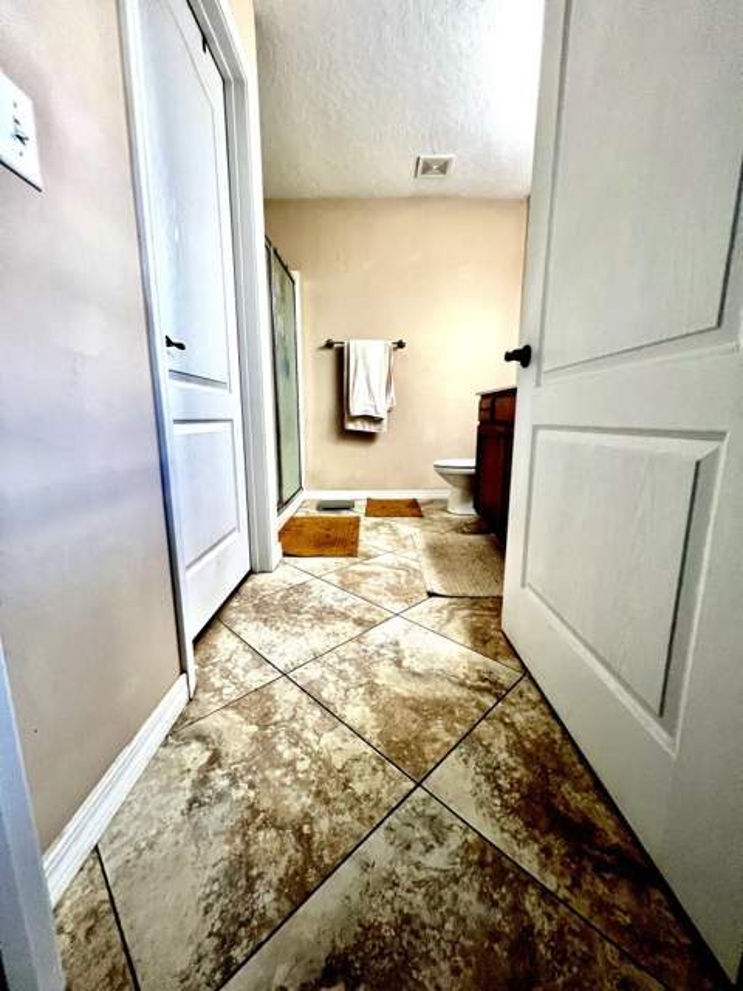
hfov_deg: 89.9
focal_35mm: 13
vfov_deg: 106.2
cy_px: 496
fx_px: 372
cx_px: 372
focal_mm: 1.57
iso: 250
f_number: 1.8
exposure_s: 1/60
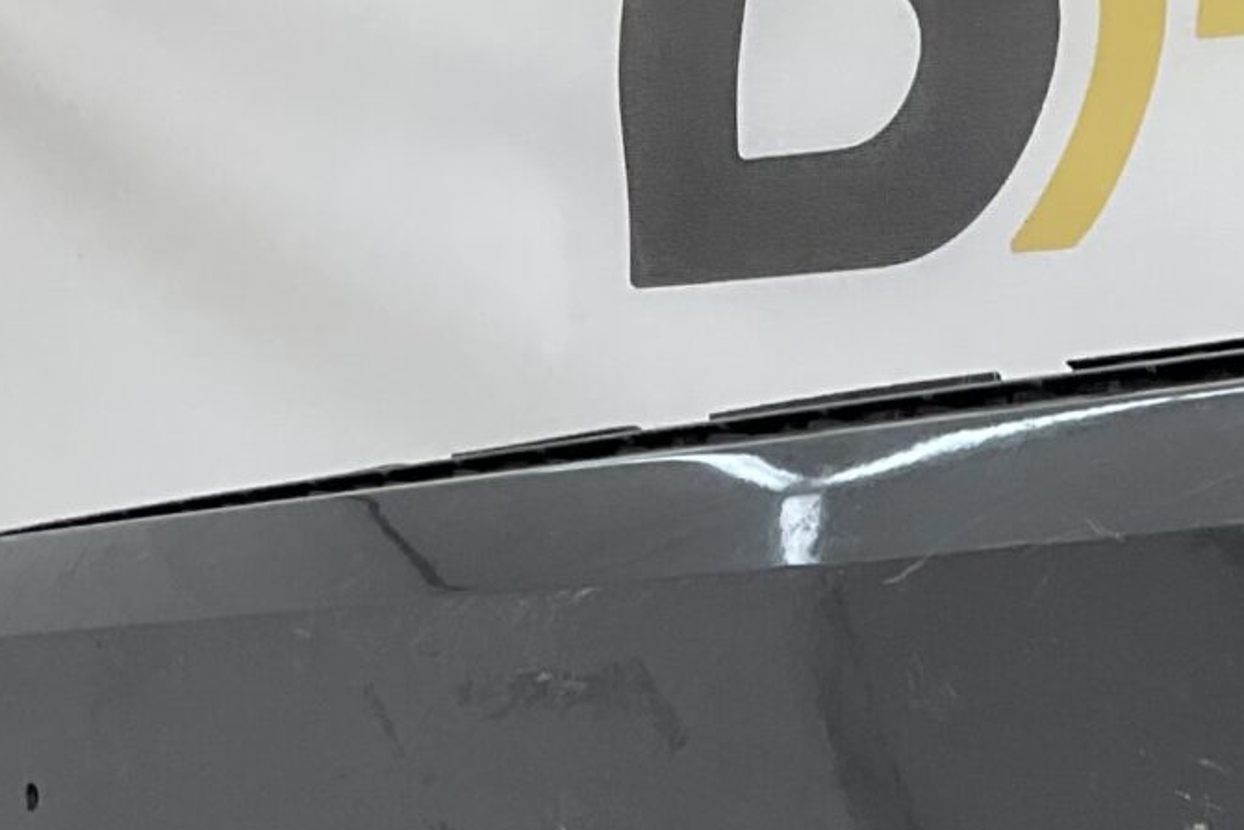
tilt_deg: -6.8
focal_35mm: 115
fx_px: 3975
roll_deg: -3.3
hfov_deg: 17.3
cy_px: 1465
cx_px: 1324
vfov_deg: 11.2
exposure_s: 1/281
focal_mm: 3
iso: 16
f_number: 1.8
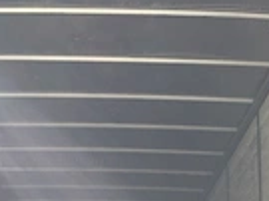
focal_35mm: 86
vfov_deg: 16.1
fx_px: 668
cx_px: 104
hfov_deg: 22.7
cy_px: 277
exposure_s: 1/122
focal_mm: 3
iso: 20
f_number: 1.8
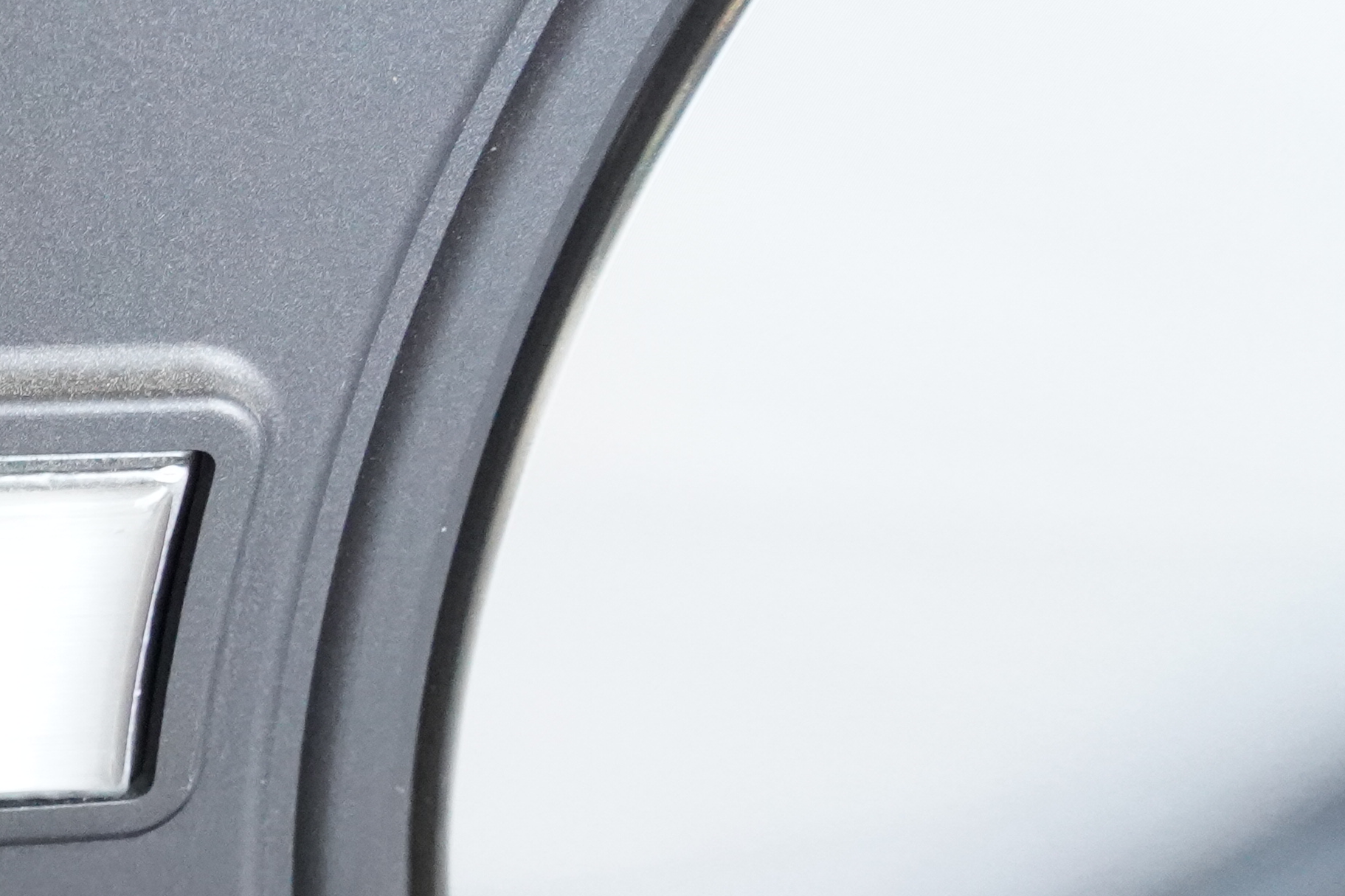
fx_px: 2951
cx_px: -803
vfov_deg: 17.2
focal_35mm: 79
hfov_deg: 20.8
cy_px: 633
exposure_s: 1/125
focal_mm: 24
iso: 8000
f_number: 7.1
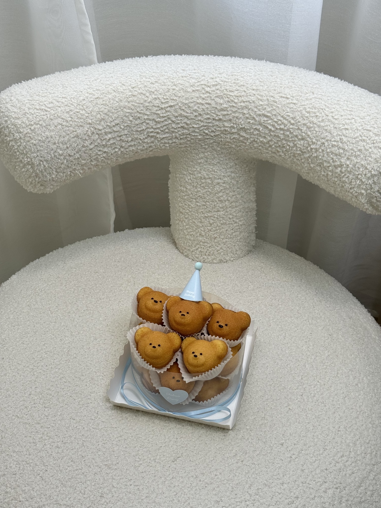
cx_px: 190
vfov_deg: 39.7
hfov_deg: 30.3
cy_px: 254
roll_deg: -2.0
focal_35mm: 48
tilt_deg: -41.5
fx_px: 704
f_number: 1.78
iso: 64
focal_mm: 6.76
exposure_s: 1/223
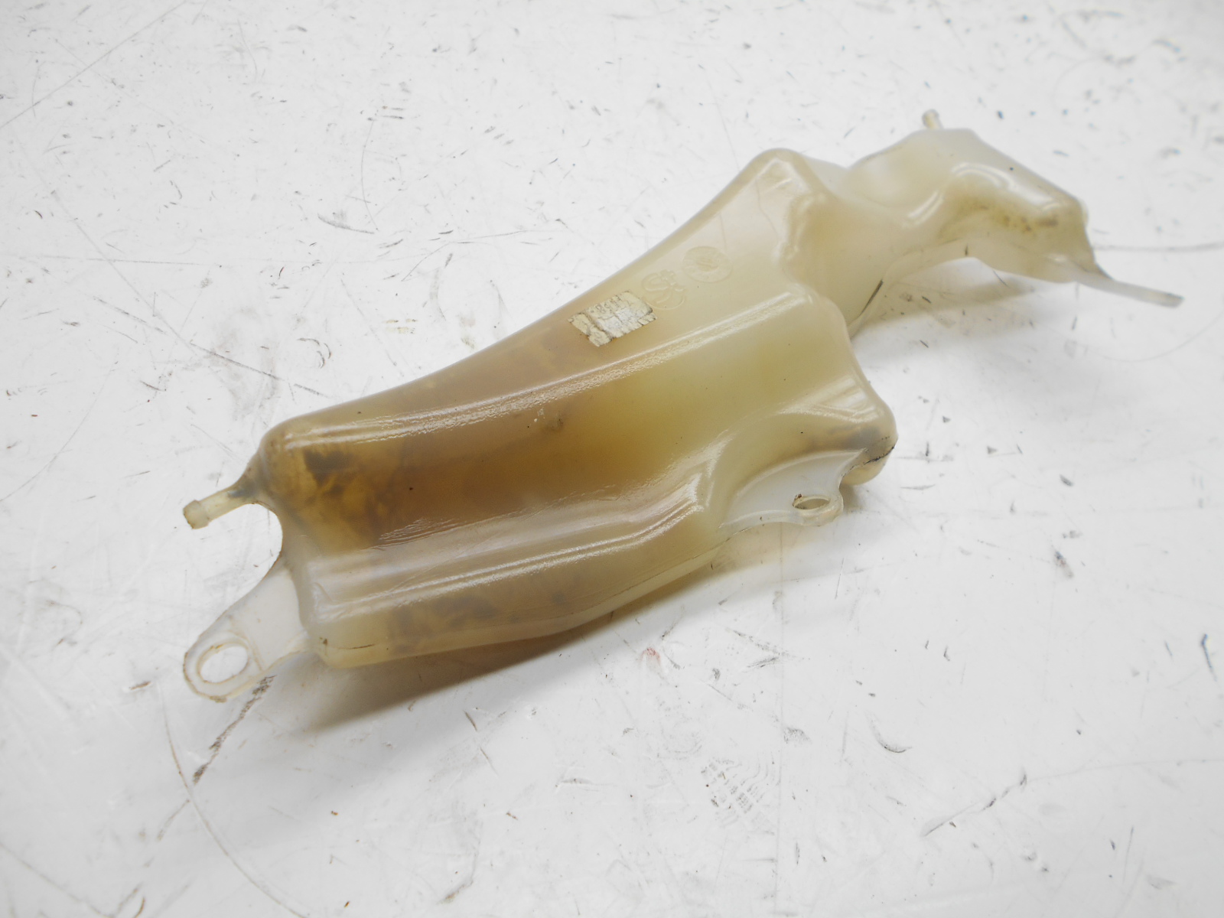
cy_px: 459
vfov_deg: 53.1
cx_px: 612
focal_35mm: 26
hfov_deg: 67.3
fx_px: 919
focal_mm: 4.6
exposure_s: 1/50
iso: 80
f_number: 3.2
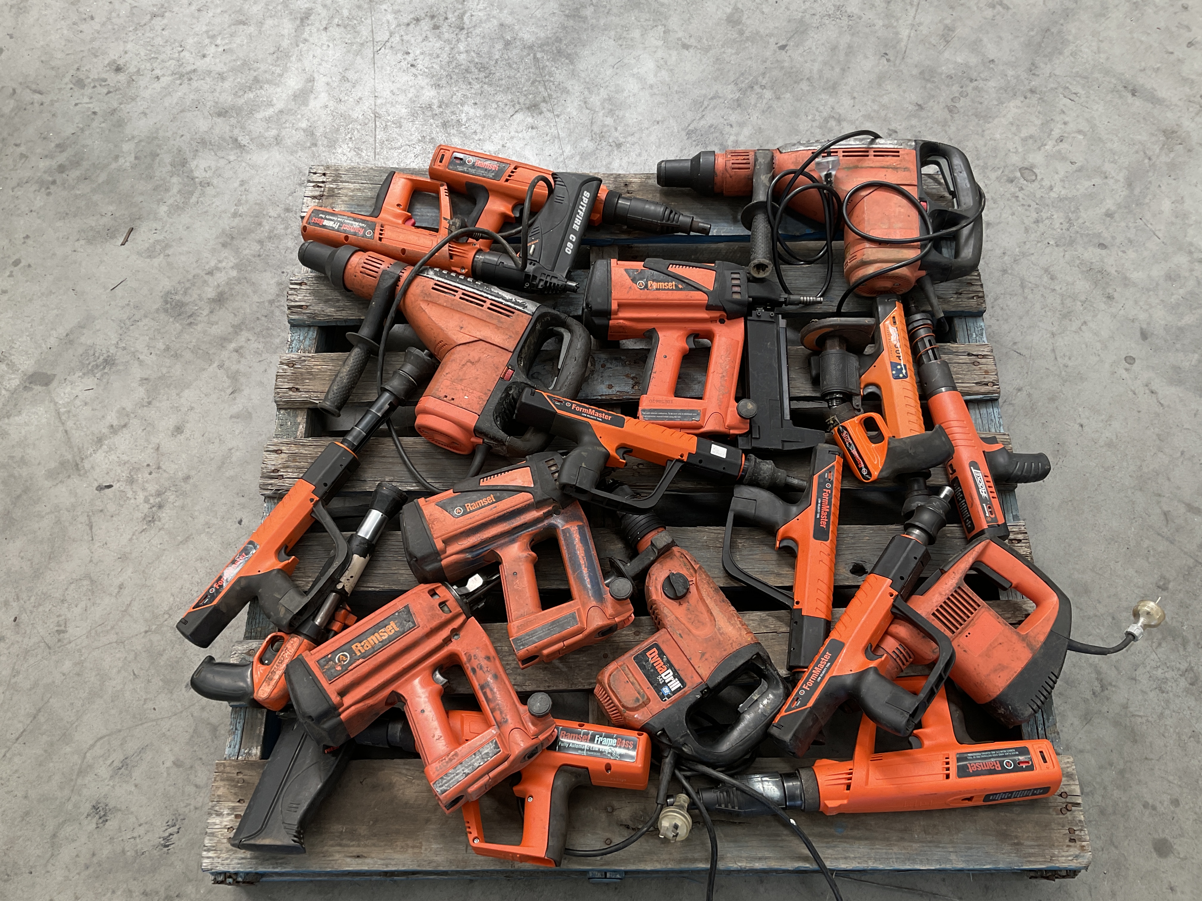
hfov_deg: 61.7
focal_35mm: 29
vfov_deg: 48.2
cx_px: 601
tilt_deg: -66.7
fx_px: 1007
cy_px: 450
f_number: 1.8
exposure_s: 1/122
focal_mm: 3
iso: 32
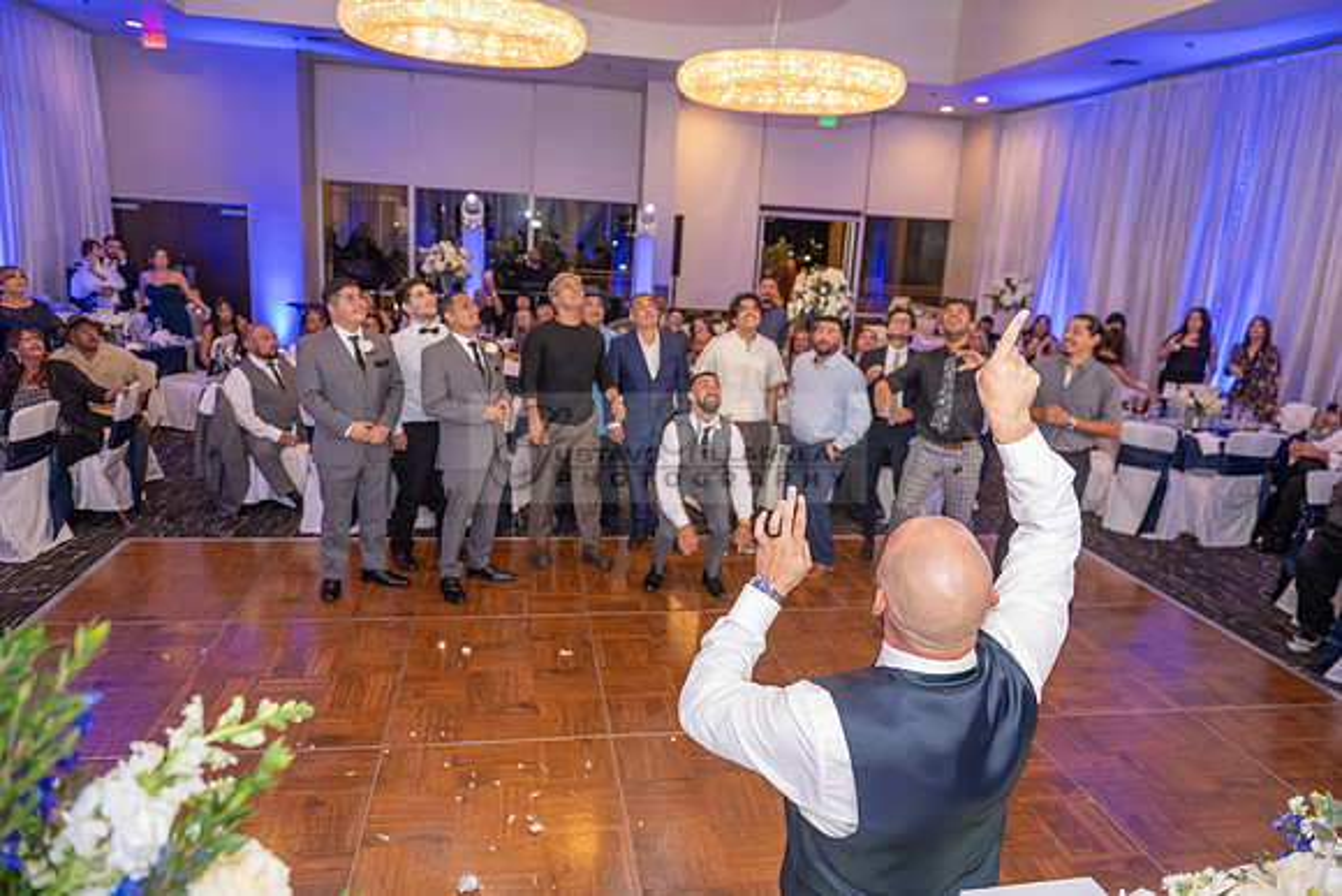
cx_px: 671
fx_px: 895
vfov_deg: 53.2
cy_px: 448
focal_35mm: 24
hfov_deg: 73.7
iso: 1600
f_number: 3.5
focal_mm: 24
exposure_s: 1/125
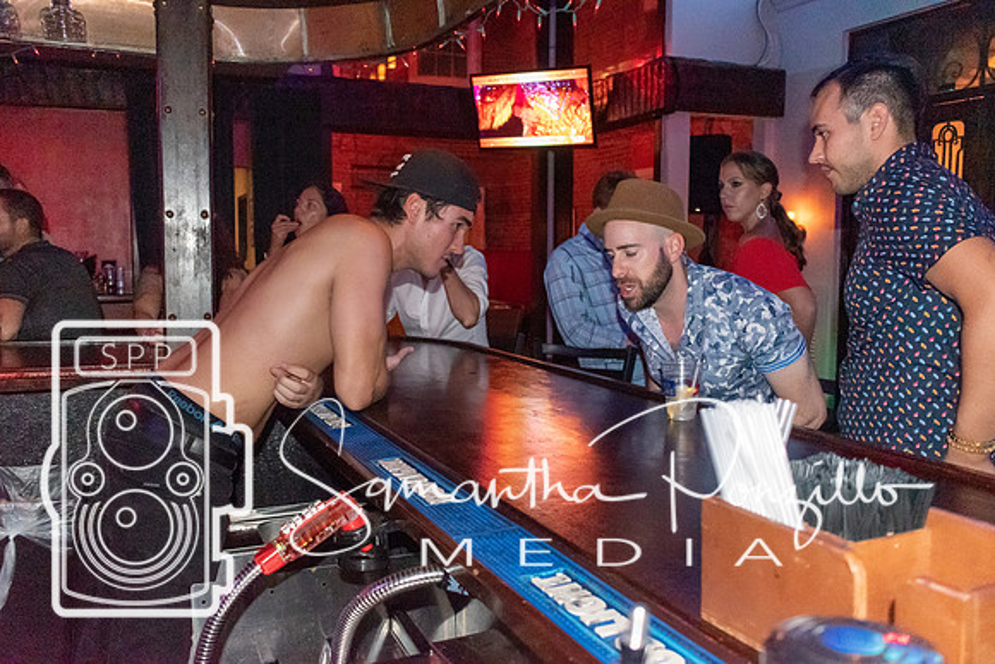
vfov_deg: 39.5
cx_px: 498
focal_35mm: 33
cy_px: 332
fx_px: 925
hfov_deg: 56.5
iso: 6400
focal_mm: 22
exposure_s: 1/60
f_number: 3.8
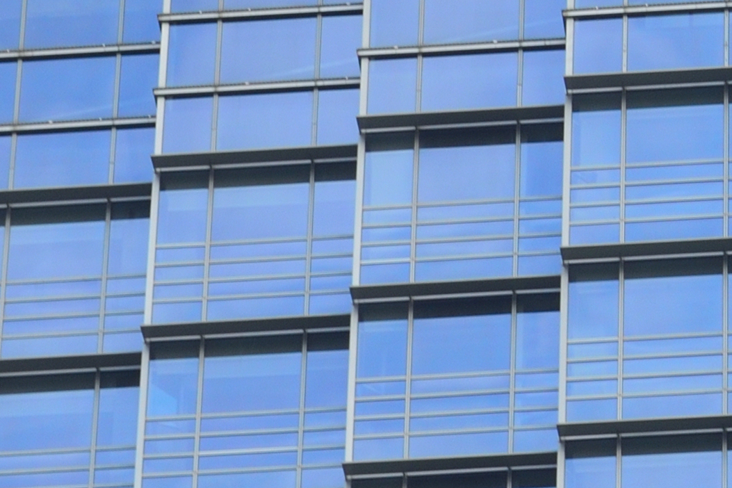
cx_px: 1156
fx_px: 7835
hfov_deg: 5.3
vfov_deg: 3.6
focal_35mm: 385
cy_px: -8
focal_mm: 55
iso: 100
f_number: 8
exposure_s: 1/80
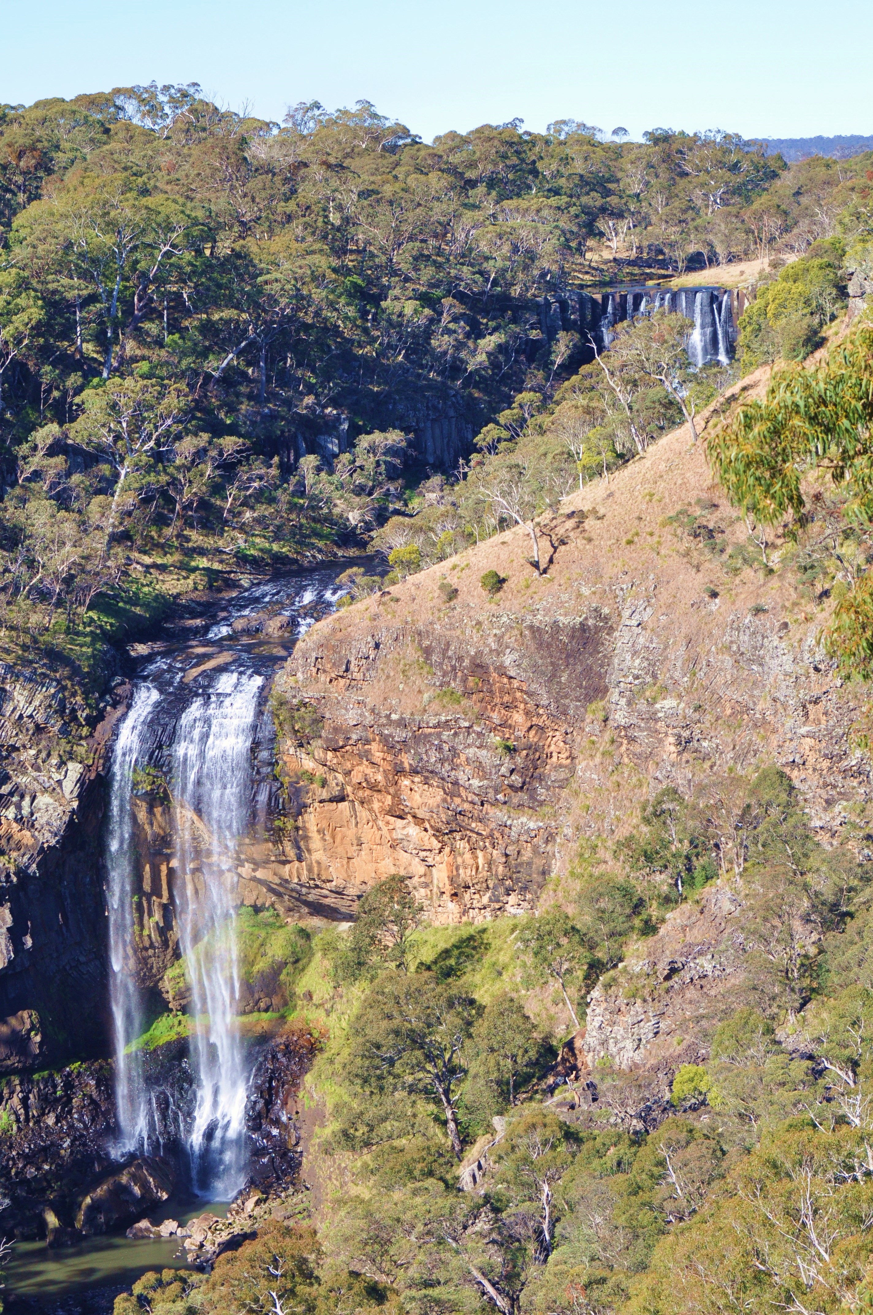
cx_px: 436
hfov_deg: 13.0
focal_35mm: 105
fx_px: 3829
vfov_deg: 19.5
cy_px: 658
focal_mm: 70
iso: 400
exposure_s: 1/1250
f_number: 5
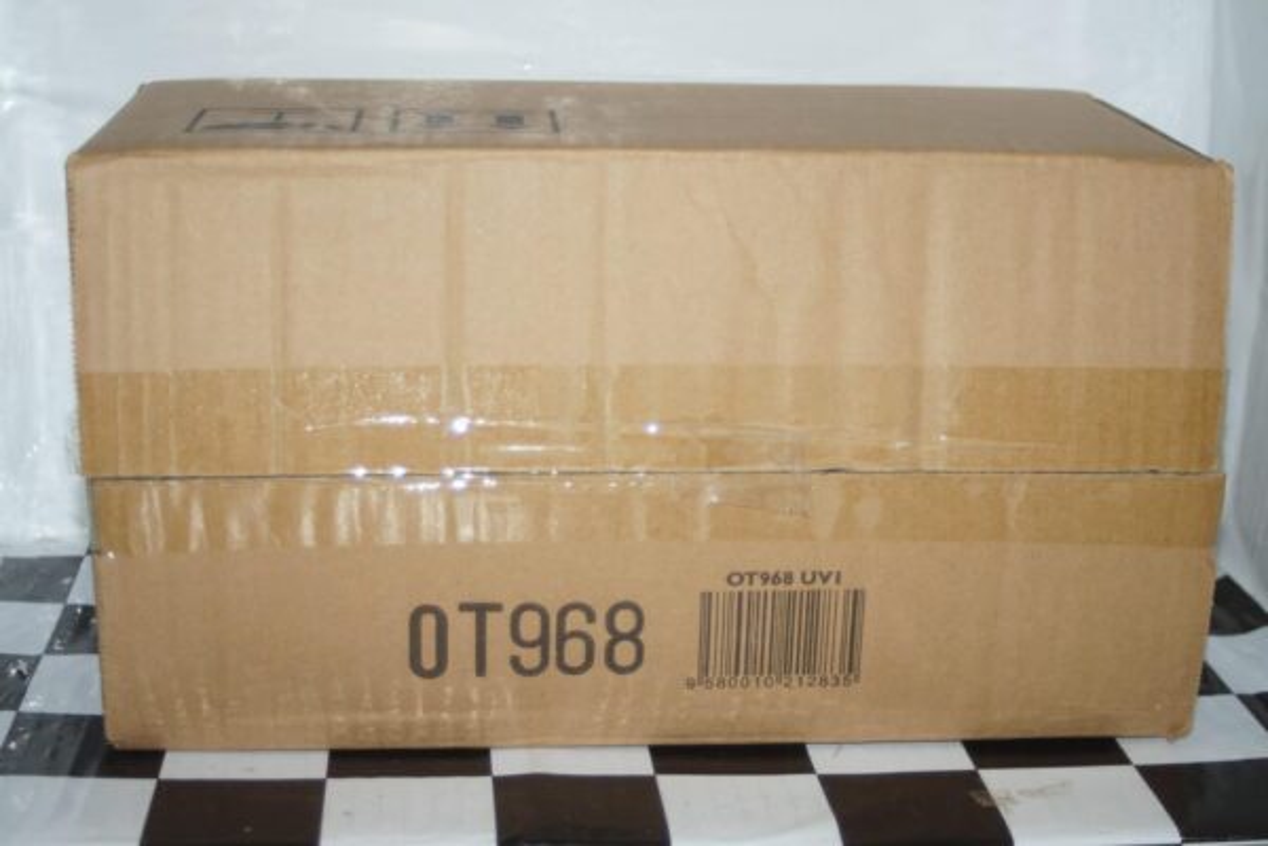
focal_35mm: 60
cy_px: 423
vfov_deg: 22.6
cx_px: 634
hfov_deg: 33.4
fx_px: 2113
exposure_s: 1/100
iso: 320
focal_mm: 40
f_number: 4.5
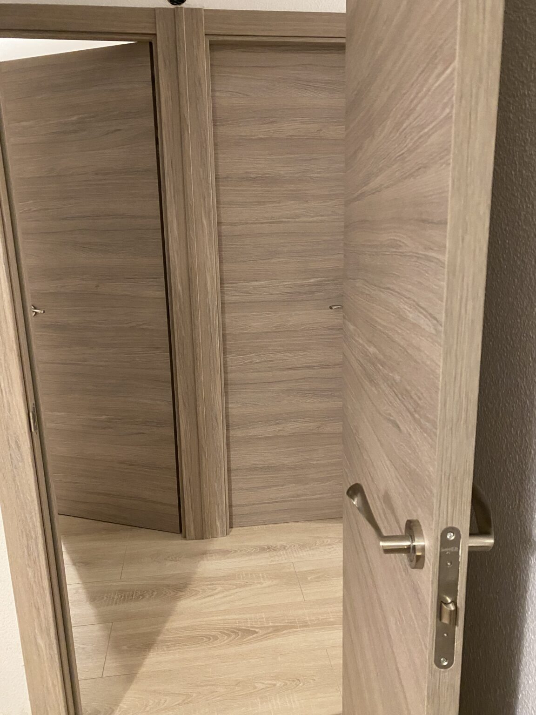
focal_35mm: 26
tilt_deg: -13.1
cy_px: 358
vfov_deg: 67.3
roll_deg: +2.7
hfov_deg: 53.1
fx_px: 537
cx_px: 268
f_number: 1.8
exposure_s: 1/33
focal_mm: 4.25
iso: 500
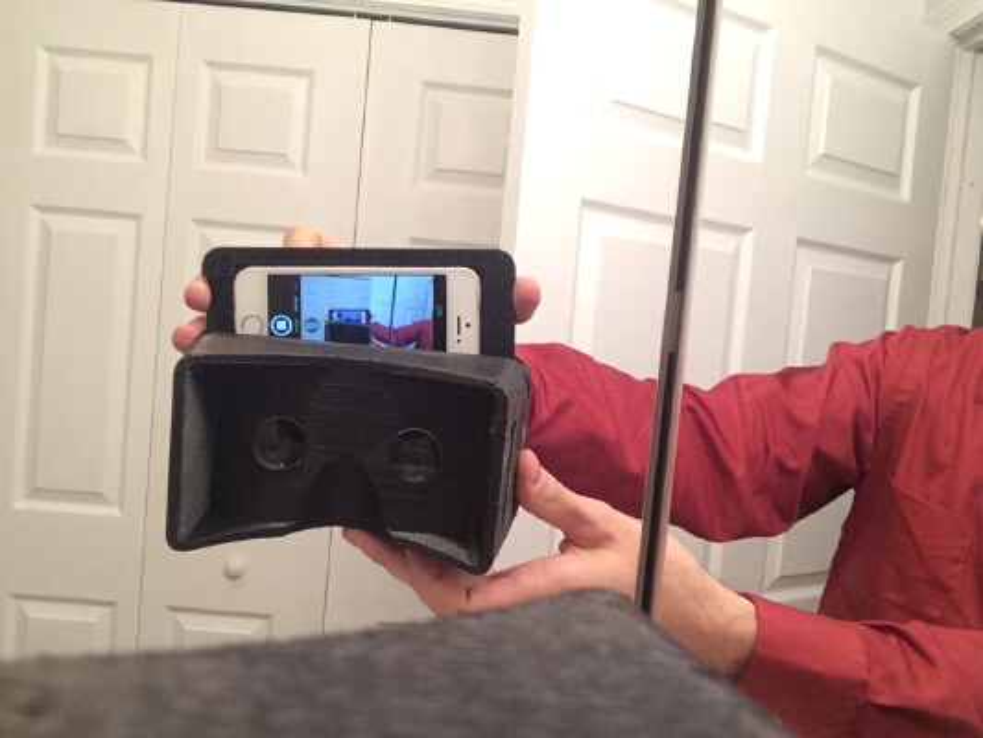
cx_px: 492
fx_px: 881
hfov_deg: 58.3
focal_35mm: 31
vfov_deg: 45.5
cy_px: 369
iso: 160
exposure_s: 1/30
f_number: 2.4
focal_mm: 2.15
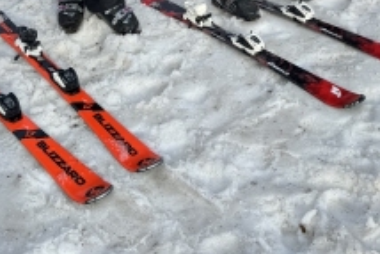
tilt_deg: -19.6
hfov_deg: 28.8
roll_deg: +4.6
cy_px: -144
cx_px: 229
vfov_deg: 17.3
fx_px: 739
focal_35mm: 70
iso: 80
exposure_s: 1/2604
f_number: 1.78
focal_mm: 6.86
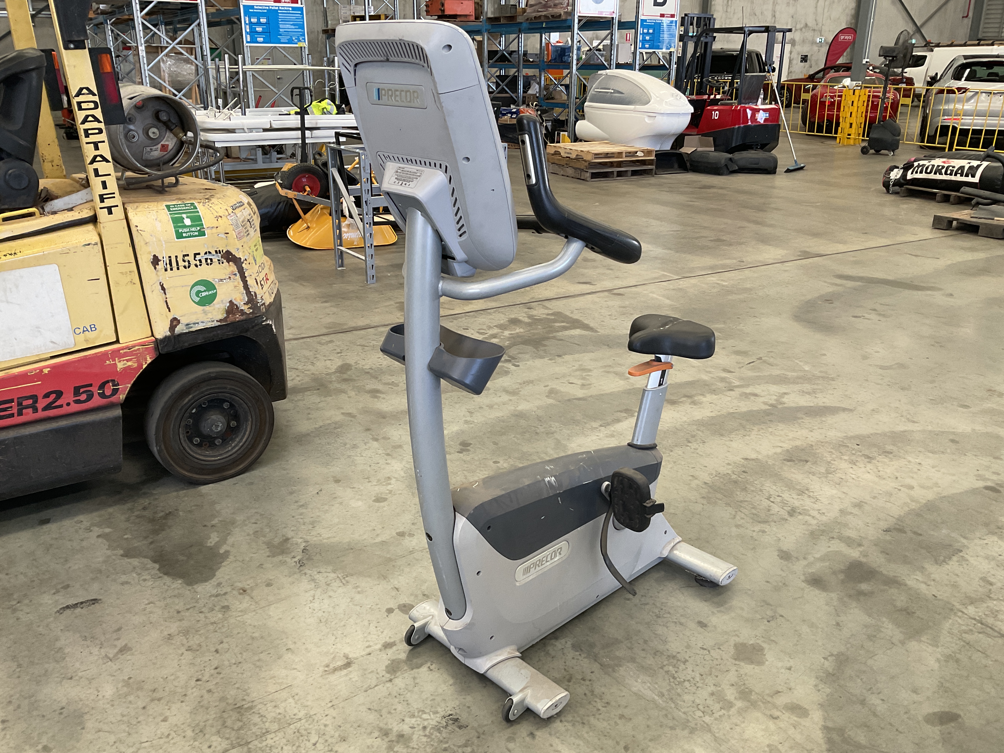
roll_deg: +0.4
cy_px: 376
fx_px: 841
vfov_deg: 48.2
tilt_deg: -18.9
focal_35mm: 29
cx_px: 502
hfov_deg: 61.7
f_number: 1.8
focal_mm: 3
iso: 64
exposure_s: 1/112
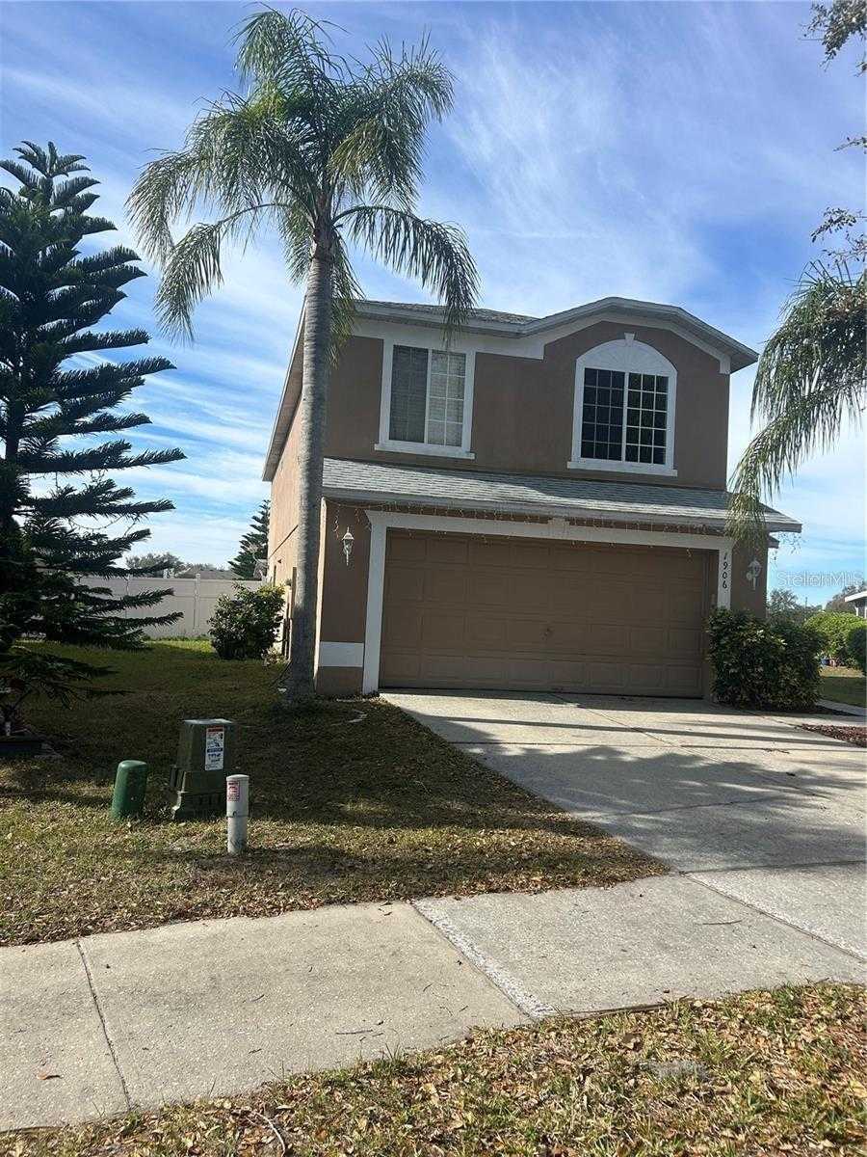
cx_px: 434
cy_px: 578
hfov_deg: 53.1
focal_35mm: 26
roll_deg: -2.9
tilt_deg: +1.8
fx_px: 868
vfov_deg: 67.3
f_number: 1.5
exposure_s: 1/3460
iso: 50
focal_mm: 5.7
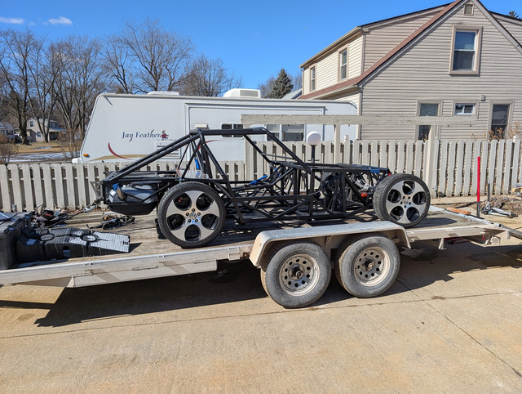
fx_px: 362
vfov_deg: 56.9
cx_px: 261
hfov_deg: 71.5
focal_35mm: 24
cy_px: 197
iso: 19
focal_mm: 6.9
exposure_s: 1/1151
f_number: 1.68
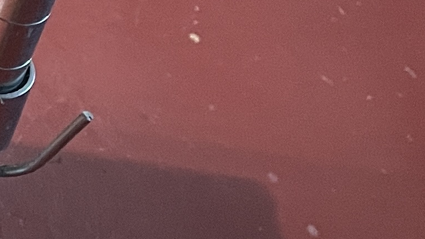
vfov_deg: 8.0
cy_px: -74
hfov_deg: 12.0
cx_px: -554
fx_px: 1679
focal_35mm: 149
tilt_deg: -46.8
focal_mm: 4.2
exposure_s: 1/60
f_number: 1.6
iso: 320
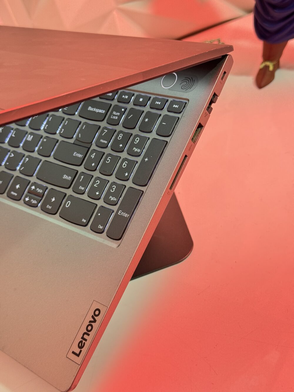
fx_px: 543
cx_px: 147
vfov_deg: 39.7
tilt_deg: -35.8
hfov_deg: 30.3
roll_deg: +20.4
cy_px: 196
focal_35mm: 48
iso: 320
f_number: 1.78
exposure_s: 1/33
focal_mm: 6.76
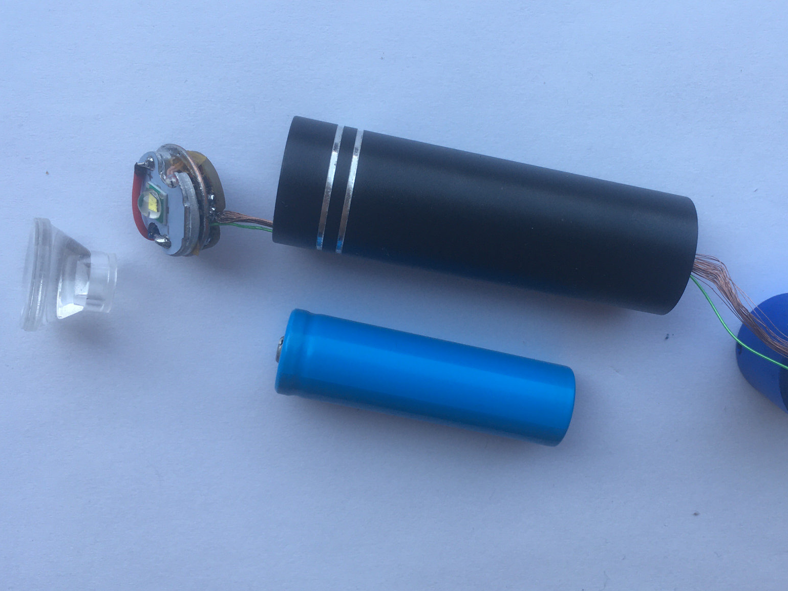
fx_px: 865
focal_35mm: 38
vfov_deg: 37.7
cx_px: 466
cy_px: 313
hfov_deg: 48.7
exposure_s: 1/180
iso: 25
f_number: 2.2
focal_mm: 4.15
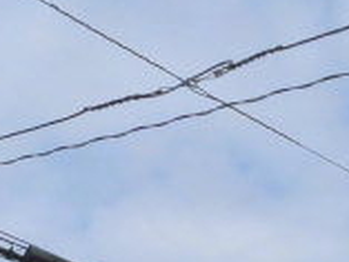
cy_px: 468
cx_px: 605
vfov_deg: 13.6
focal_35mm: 98
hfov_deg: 16.9
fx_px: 989
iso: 100
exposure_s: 1/200
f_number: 7.8
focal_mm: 4.3
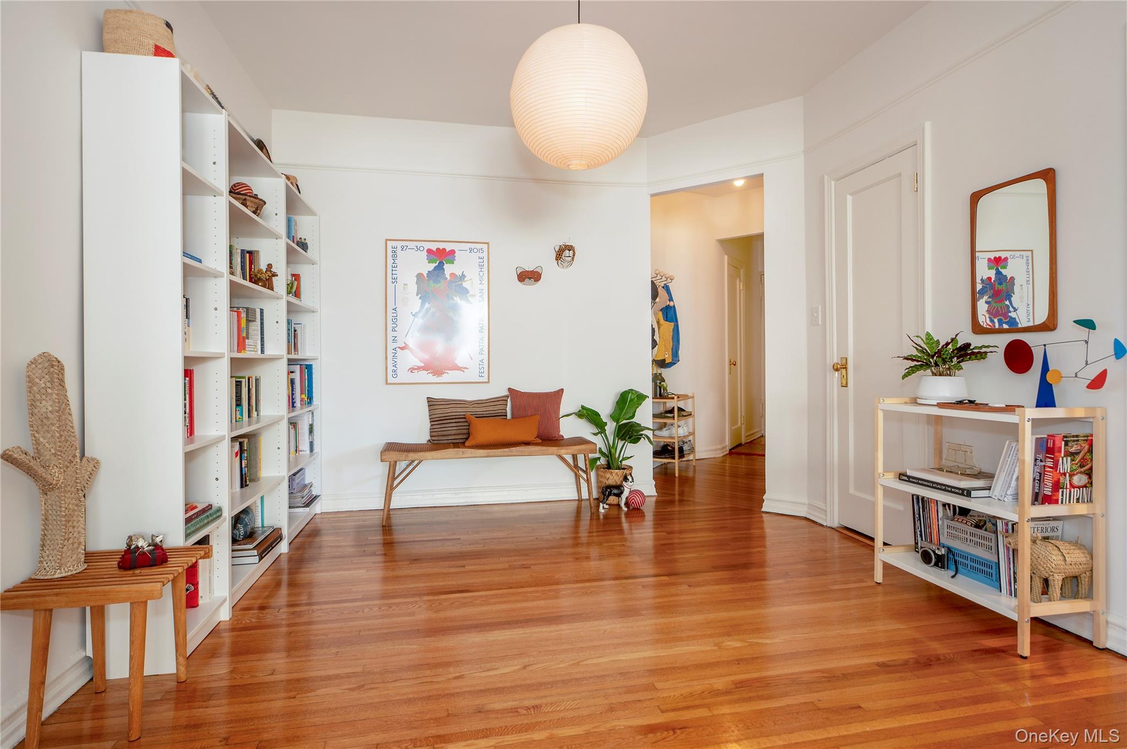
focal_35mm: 18
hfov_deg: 90.0
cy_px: 374
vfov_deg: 67.3
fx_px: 563
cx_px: 564
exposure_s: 1/10
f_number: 8
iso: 320
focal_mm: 18
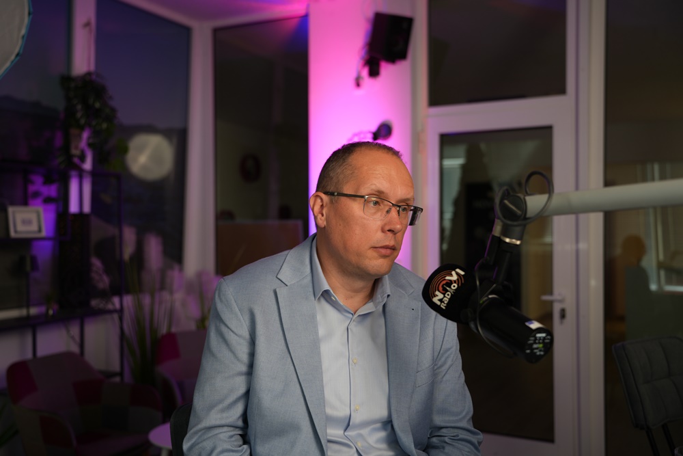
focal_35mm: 36
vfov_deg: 36.9
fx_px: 683
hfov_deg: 53.1
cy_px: 228
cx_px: 342
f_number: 2.8
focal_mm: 36
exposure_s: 1/50
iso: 100
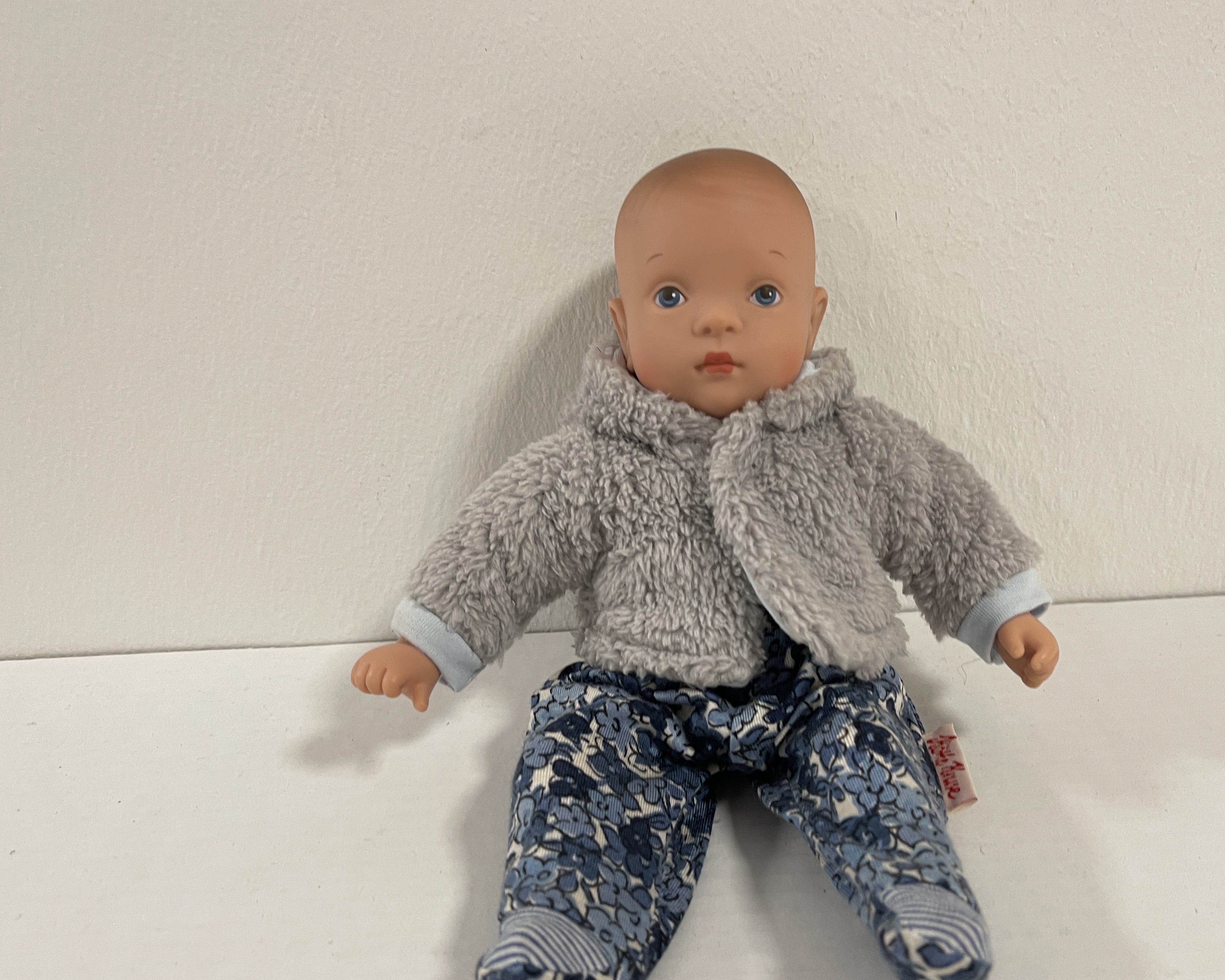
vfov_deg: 48.4
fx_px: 1088
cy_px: 534
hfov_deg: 58.4
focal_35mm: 30
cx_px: 716
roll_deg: +2.0
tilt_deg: -17.6
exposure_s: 1/50
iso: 100
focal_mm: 5.1
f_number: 1.6
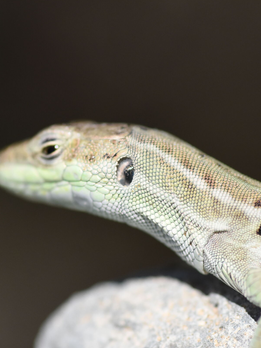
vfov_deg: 9.1
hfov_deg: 6.8
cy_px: 174
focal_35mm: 217
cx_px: 135
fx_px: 2182
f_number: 6.7
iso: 1000
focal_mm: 100
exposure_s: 1/8000
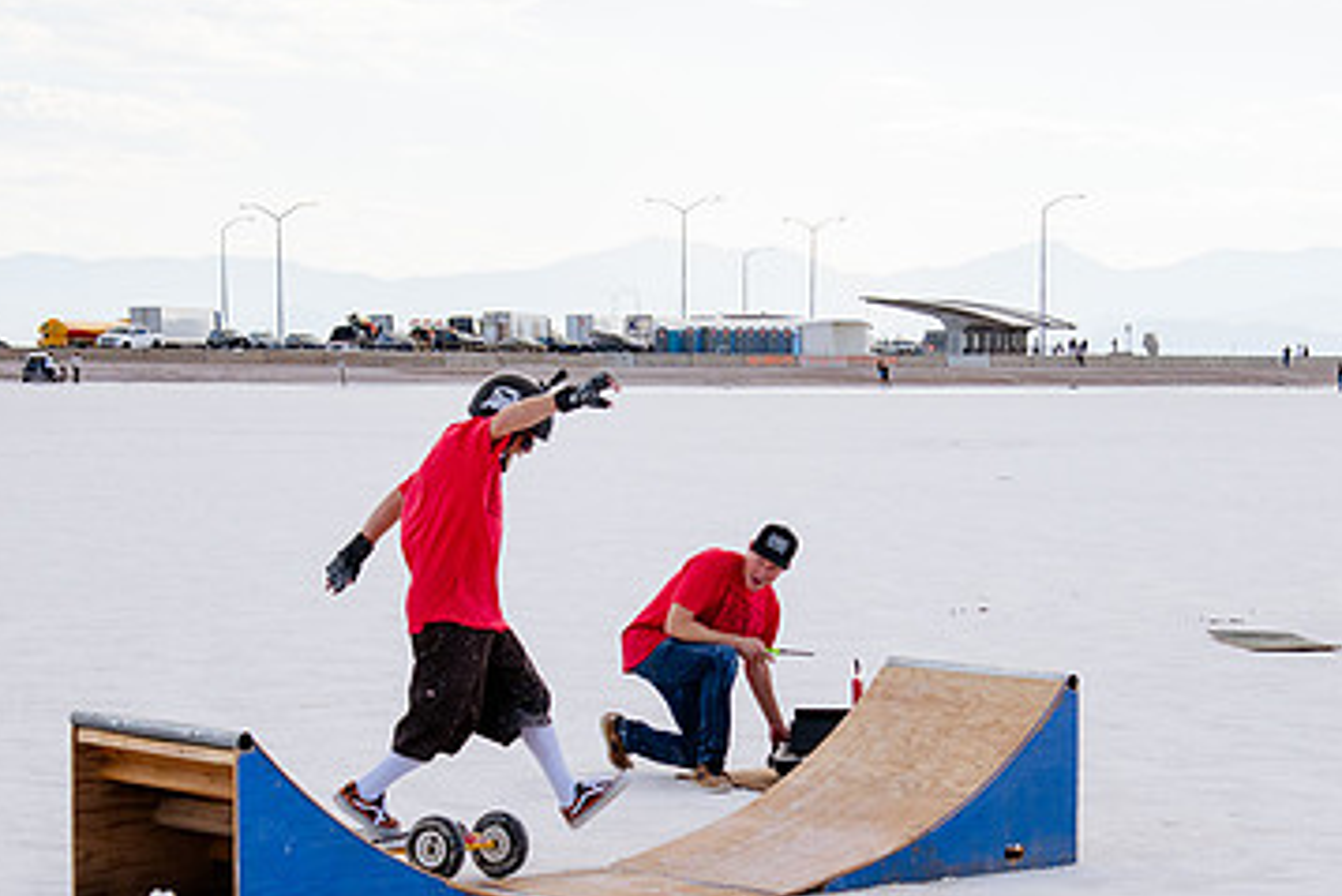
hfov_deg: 20.4
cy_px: 635
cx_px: 736
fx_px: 3729
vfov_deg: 13.7
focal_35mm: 100
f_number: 5.6
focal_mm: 50
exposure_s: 1/2500
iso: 400
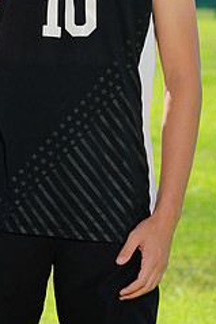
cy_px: -50
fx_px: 5002
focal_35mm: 555
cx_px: 16
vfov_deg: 3.7
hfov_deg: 2.5
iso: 200
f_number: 11
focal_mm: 229
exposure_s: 1/200
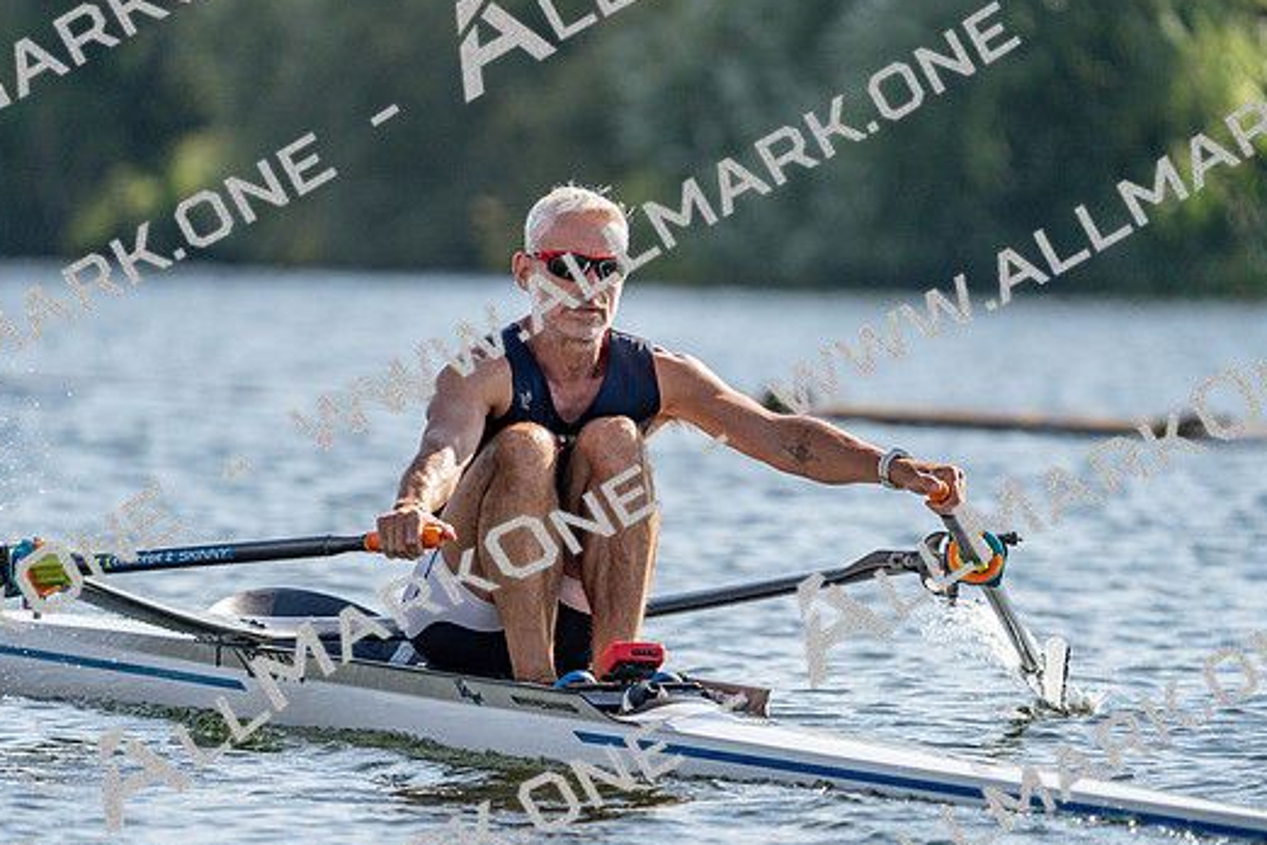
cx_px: 590
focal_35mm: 431
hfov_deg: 4.8
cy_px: 458
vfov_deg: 3.2
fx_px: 15168
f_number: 6.3
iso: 320
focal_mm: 388
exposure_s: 1/1600
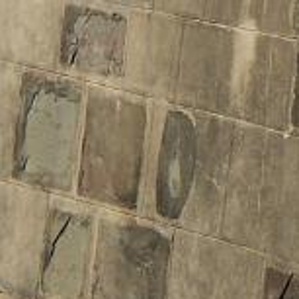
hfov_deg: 2.1
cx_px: 747
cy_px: 342
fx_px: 7974
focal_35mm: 816
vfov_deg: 2.1
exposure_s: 1/800
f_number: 6.3
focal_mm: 35.3
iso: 64
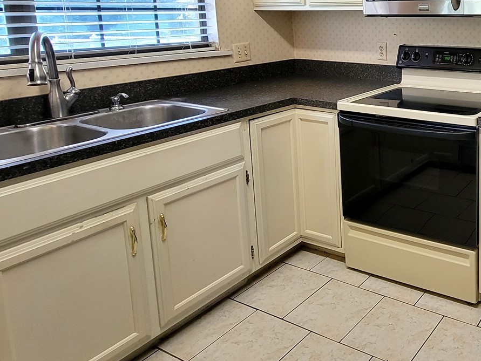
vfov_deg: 46.7
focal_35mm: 28
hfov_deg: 51.6
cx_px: 475
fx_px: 389
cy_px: 64
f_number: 2.2
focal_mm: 2.2
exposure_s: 1/60
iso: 160
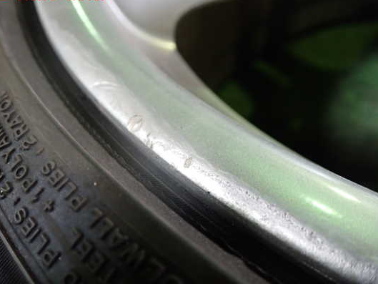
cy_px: 147
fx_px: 371
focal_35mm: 34
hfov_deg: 53.9
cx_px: 189
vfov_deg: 41.8
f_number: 2.3
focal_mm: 5.4
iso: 500
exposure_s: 1/30
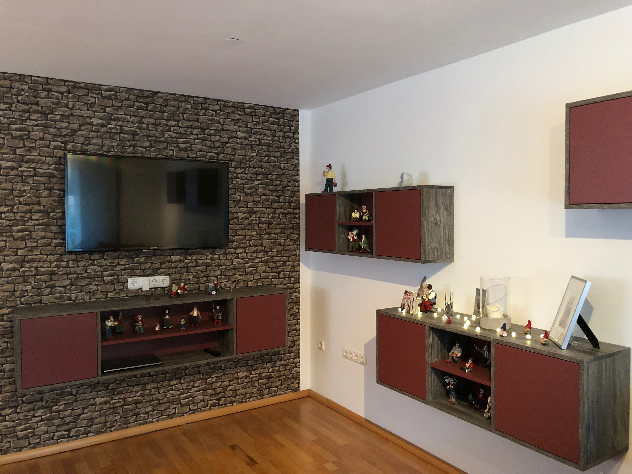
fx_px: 511
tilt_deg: -0.8
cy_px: 237
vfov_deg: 49.7
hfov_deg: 63.4
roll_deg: +0.3
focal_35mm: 28
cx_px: 316
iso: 80
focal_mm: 4
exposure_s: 1/5
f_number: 1.8
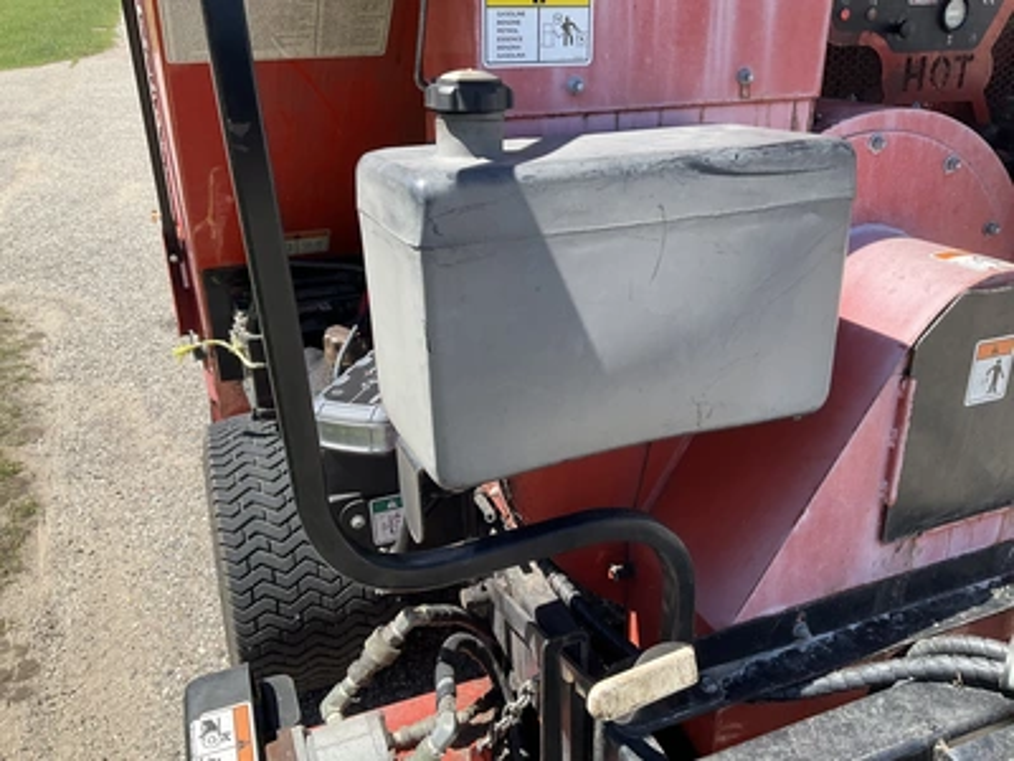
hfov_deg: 61.7
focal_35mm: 29
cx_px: 507
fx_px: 849
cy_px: 380
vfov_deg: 48.2
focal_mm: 3
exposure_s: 1/855
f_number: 1.8
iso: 25
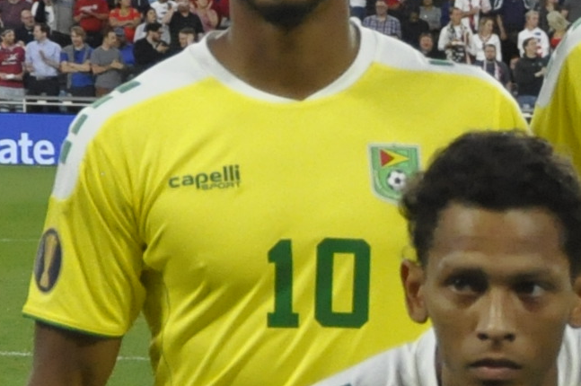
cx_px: 1445
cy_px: 575
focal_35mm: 318
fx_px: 5127
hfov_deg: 6.2
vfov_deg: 4.3
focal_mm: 32
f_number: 4.2
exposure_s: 1/500
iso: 1400
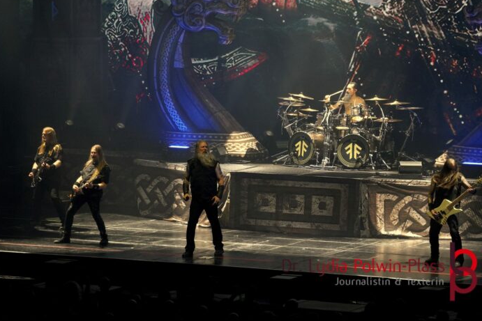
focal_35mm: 250
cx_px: 236
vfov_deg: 5.5
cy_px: 148
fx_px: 3348
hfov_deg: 8.2
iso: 2000
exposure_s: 1/250
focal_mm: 150
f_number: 5.6
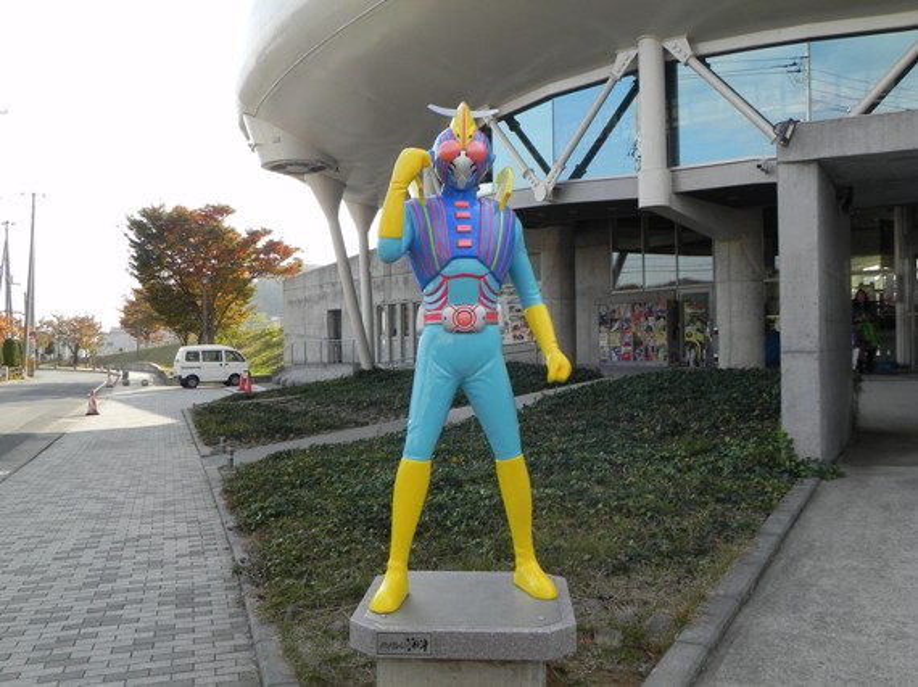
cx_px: 459
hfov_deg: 55.4
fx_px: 875
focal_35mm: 33
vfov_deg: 42.9
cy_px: 344
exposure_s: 1/264
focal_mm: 5.9
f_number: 5.6
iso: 160
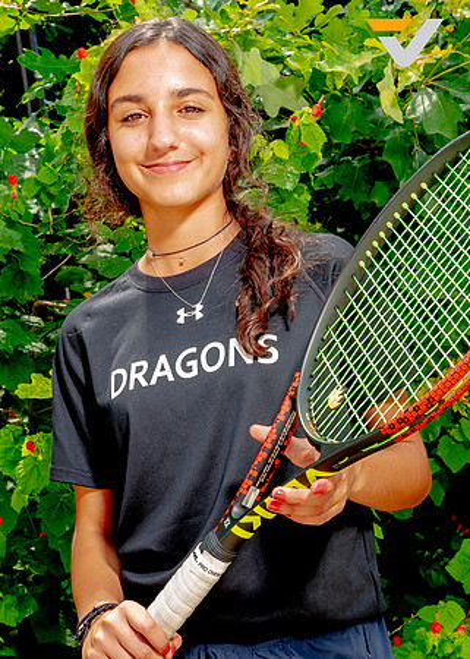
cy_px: 355
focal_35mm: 64
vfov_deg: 31.0
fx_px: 1189
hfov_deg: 22.3
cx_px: 301
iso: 400
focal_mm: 38
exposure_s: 1/125
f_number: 11
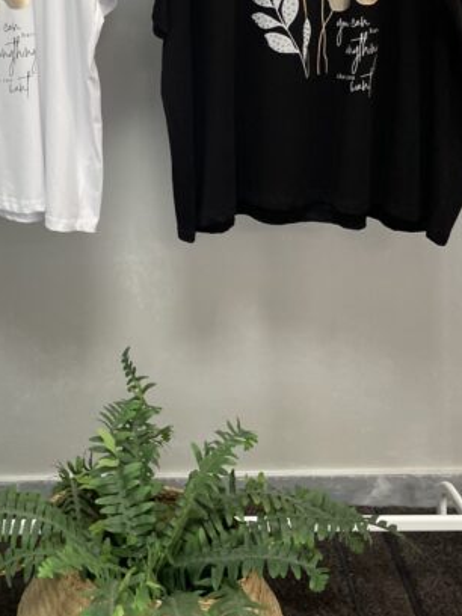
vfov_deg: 35.5
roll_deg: +1.6
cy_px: 71
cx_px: 131
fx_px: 908
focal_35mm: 51
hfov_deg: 28.3
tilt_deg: -8.5
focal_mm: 4.2
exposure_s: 1/100
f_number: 1.6
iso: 125
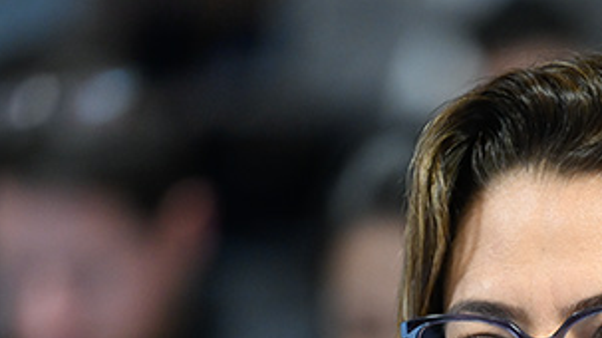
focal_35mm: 594
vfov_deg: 2.0
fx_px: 9476
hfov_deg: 3.6
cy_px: 561
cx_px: 612
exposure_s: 1/160
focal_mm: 200
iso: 2000
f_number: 2.8
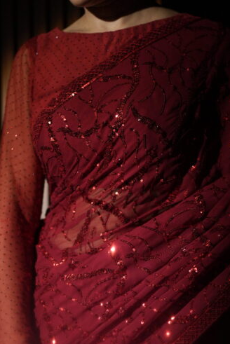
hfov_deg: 21.2
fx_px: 612
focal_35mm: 64
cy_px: 286
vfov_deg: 30.5
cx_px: 153
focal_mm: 35
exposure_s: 1/100
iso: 1000
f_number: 1.4
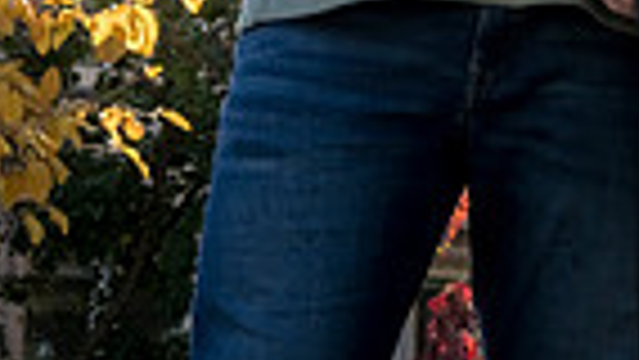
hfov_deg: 9.9
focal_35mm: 216
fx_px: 3661
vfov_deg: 5.4
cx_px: 562
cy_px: -603
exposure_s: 1/160
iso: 640
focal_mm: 65
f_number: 20
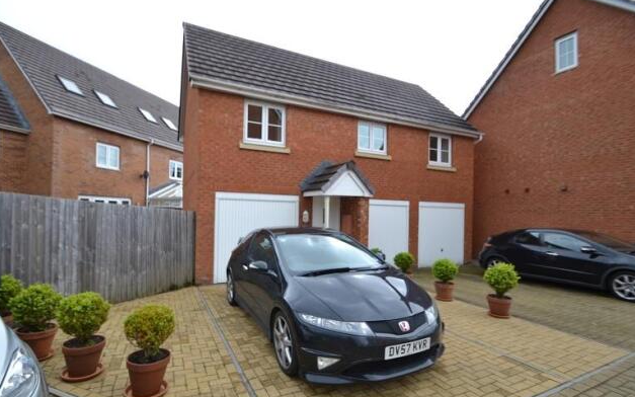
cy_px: 205
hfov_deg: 97.8
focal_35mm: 16
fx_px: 277
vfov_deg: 71.2
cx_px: 313
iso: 100
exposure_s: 1/160
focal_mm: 10
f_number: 6.3
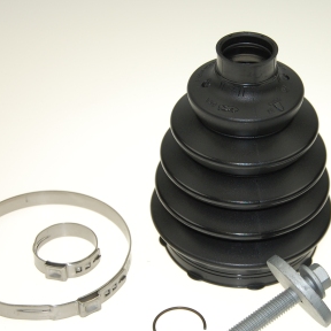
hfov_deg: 16.4
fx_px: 1147
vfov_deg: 16.4
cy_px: 203
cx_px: 232
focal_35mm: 106
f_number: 5.6
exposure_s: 1/500
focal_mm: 40
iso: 280
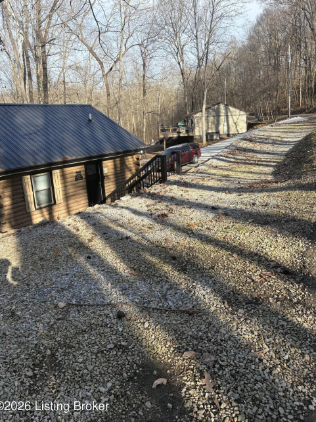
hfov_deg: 51.3
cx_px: 158
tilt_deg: -14.7
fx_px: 329
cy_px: 207
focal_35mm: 27
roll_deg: +2.0
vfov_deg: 65.3
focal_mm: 5.96
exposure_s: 1/1016
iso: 50
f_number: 1.6
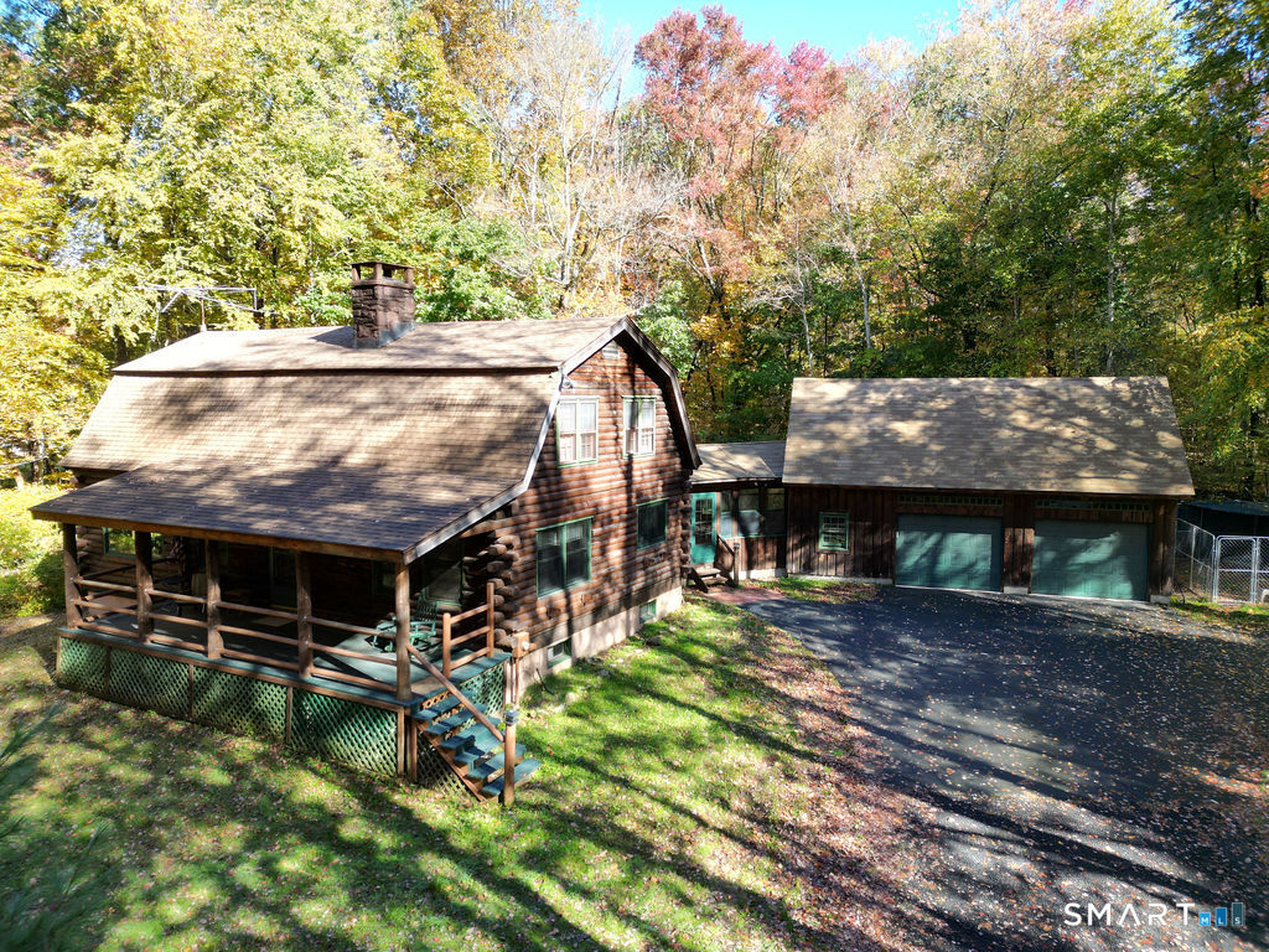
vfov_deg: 56.8
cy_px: 476
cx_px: 634
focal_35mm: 24
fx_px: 880
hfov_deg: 71.6
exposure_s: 1/400
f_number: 1.7
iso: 100
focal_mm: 6.72
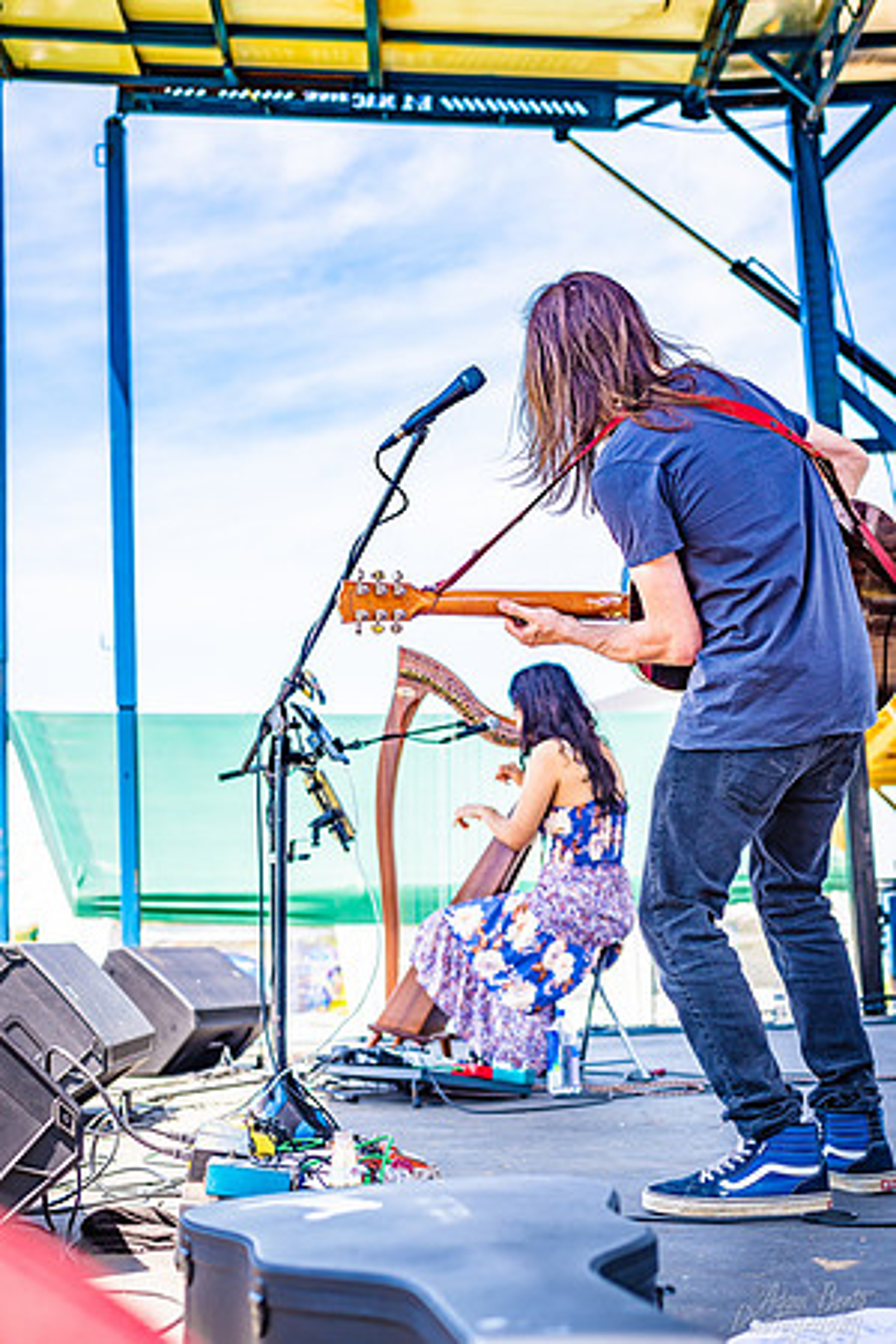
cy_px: 672
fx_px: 1867
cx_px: 448
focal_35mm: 50
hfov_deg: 27.0
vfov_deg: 39.6
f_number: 4
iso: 100
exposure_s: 1/500
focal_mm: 50
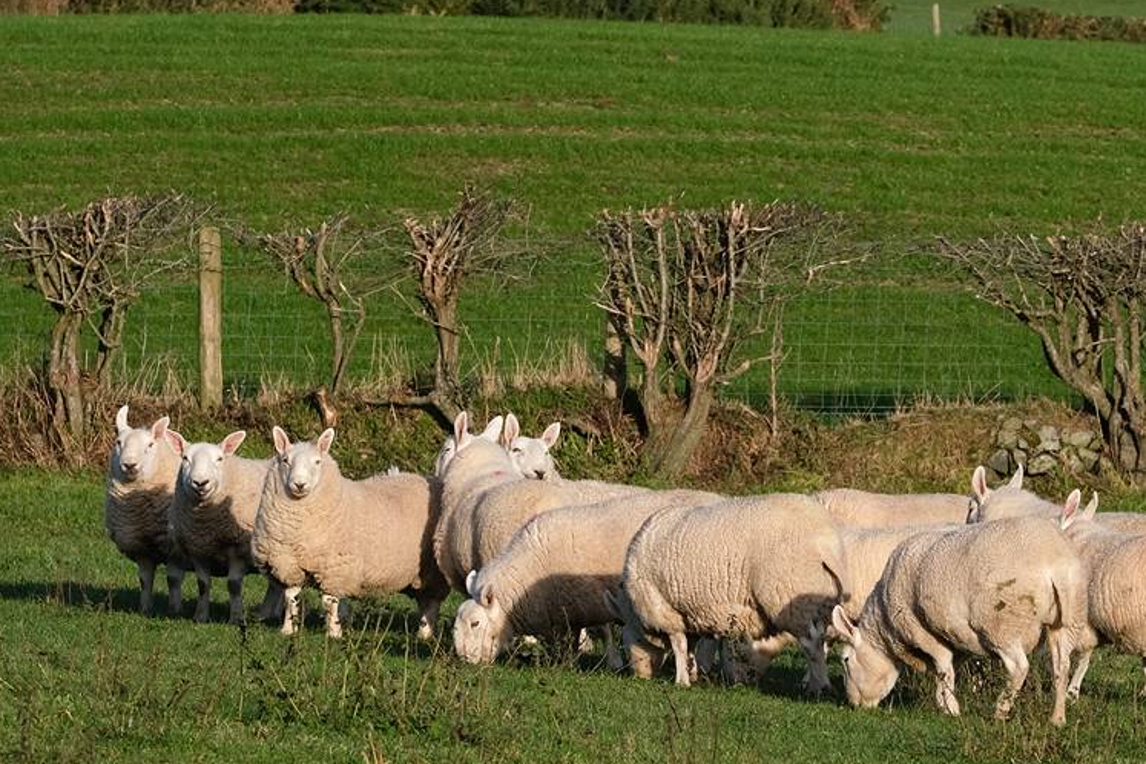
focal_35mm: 253
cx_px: 687
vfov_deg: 5.4
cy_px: 328
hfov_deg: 8.1
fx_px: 8053
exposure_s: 1/1250
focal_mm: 140
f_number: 7.1
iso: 400
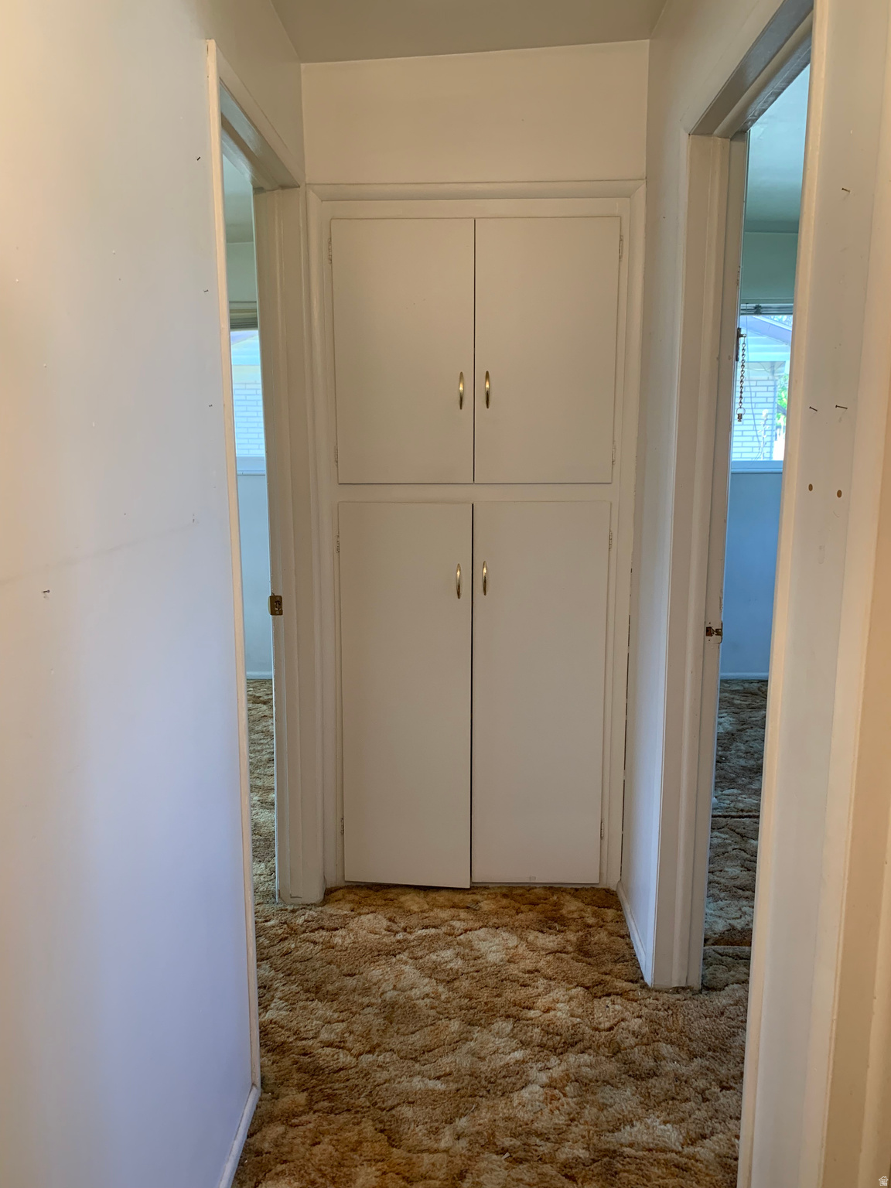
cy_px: 594
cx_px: 446
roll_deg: +0.4
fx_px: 892
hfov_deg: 53.1
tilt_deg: -8.4
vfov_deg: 67.3
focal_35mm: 26
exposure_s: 1/60
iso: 125
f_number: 1.8
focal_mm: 4.25
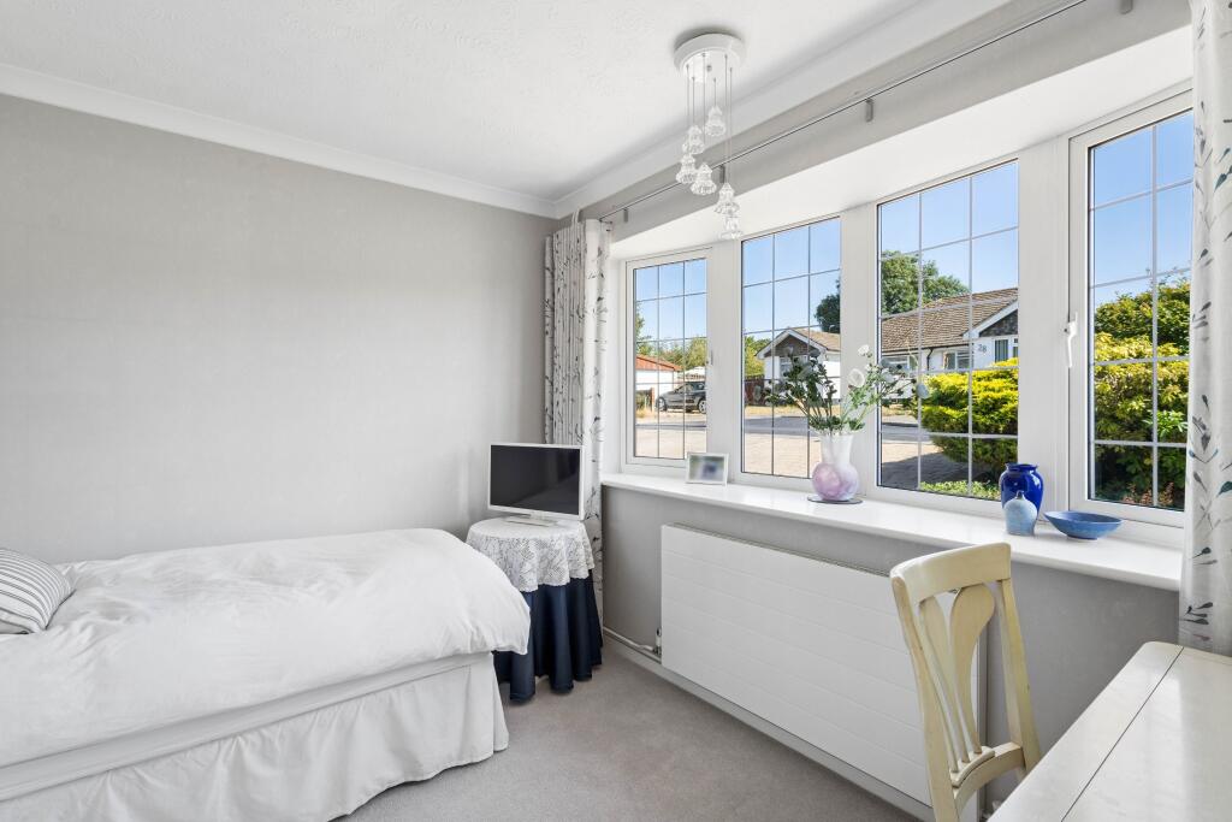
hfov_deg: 96.7
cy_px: 411
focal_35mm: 16
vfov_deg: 73.8
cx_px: 616
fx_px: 548
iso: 320
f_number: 5.6
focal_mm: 16
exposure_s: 1/160
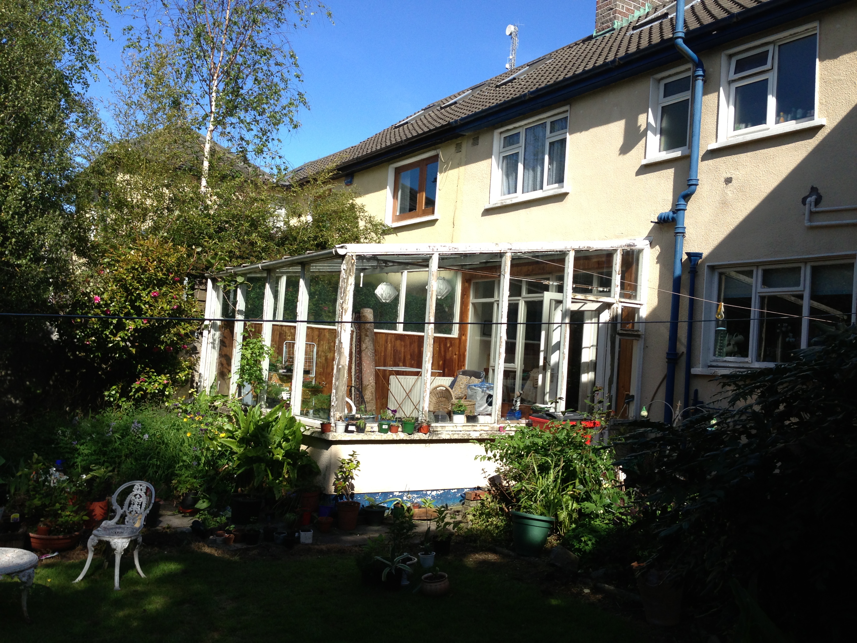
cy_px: 322
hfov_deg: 55.4
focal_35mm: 33
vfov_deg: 42.9
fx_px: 817
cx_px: 428
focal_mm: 4.13
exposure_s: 1/1085
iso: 64
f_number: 2.4
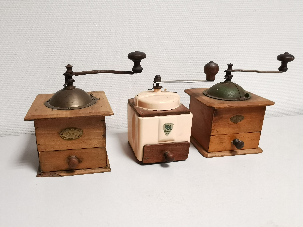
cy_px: 114
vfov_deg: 53.1
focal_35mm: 26
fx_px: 228
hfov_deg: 67.3
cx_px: 152
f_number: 2.2
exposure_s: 1/33.3
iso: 320
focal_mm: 2.26
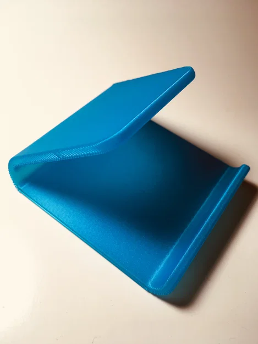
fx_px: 288
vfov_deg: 61.7
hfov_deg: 48.2
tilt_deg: -51.4
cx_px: 129
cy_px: 172
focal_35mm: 29
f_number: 2.2
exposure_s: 1/100
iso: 25
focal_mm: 4.15
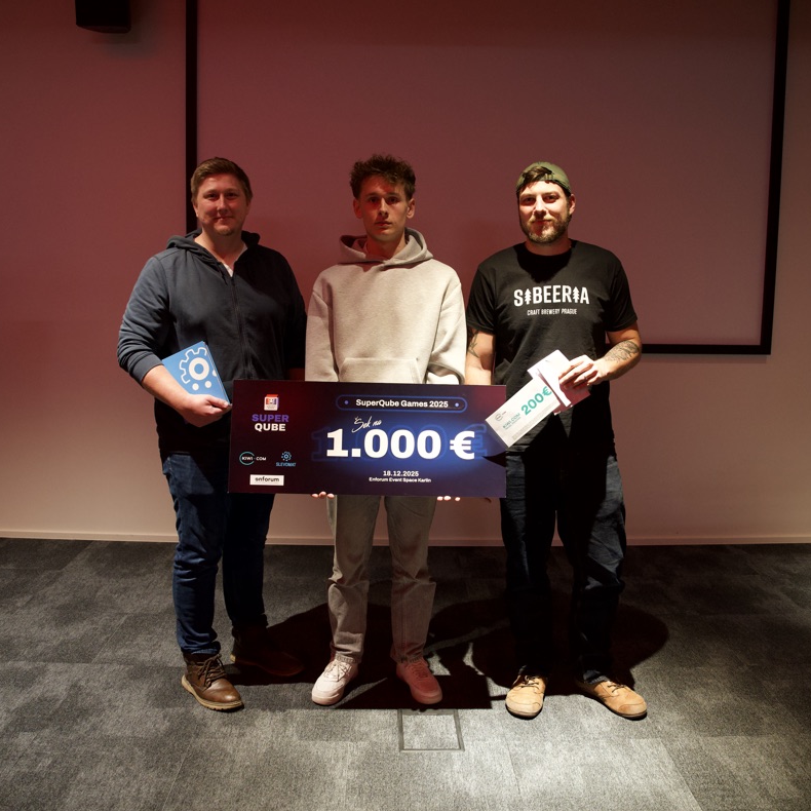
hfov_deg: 52.5
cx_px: 396
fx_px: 822
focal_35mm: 31
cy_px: 402
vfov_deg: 52.5
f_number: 2.8
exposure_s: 1/160
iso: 3200
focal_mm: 24
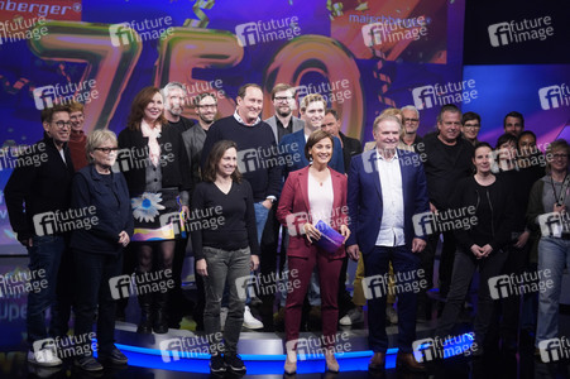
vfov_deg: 29.8
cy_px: 190
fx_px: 712
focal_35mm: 45
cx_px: 285
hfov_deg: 43.6
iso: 640
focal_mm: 30
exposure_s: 1/500
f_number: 1.4
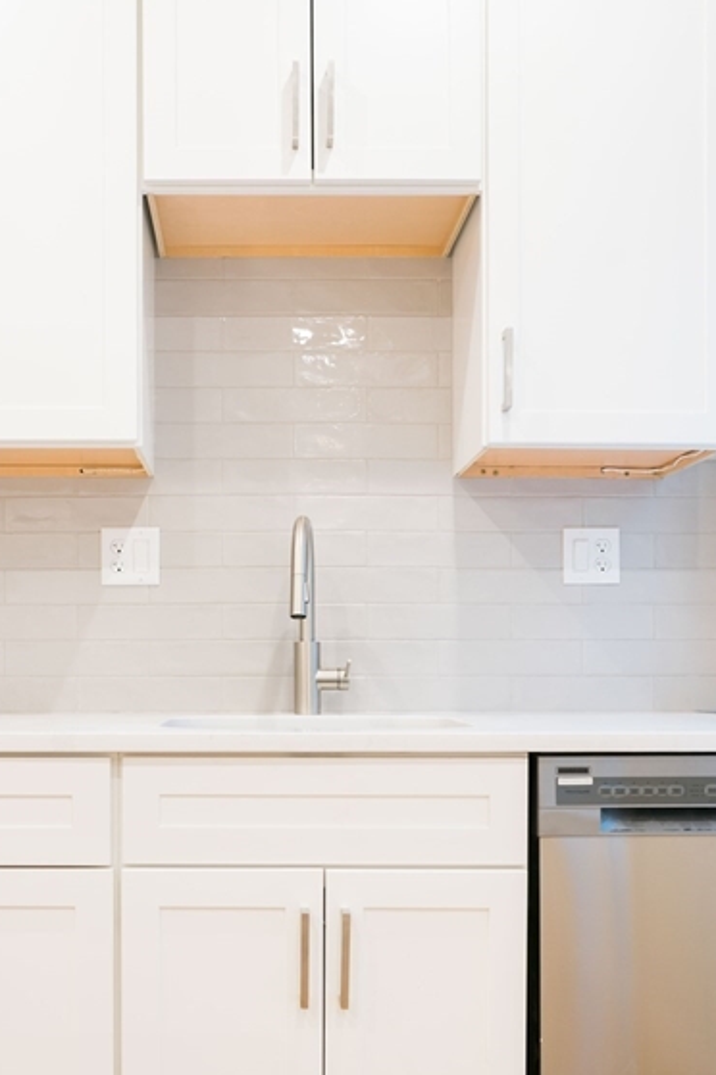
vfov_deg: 56.5
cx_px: 264
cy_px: 683
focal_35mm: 33
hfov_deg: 39.6
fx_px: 986
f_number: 6.3
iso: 320
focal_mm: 24
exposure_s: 1/13
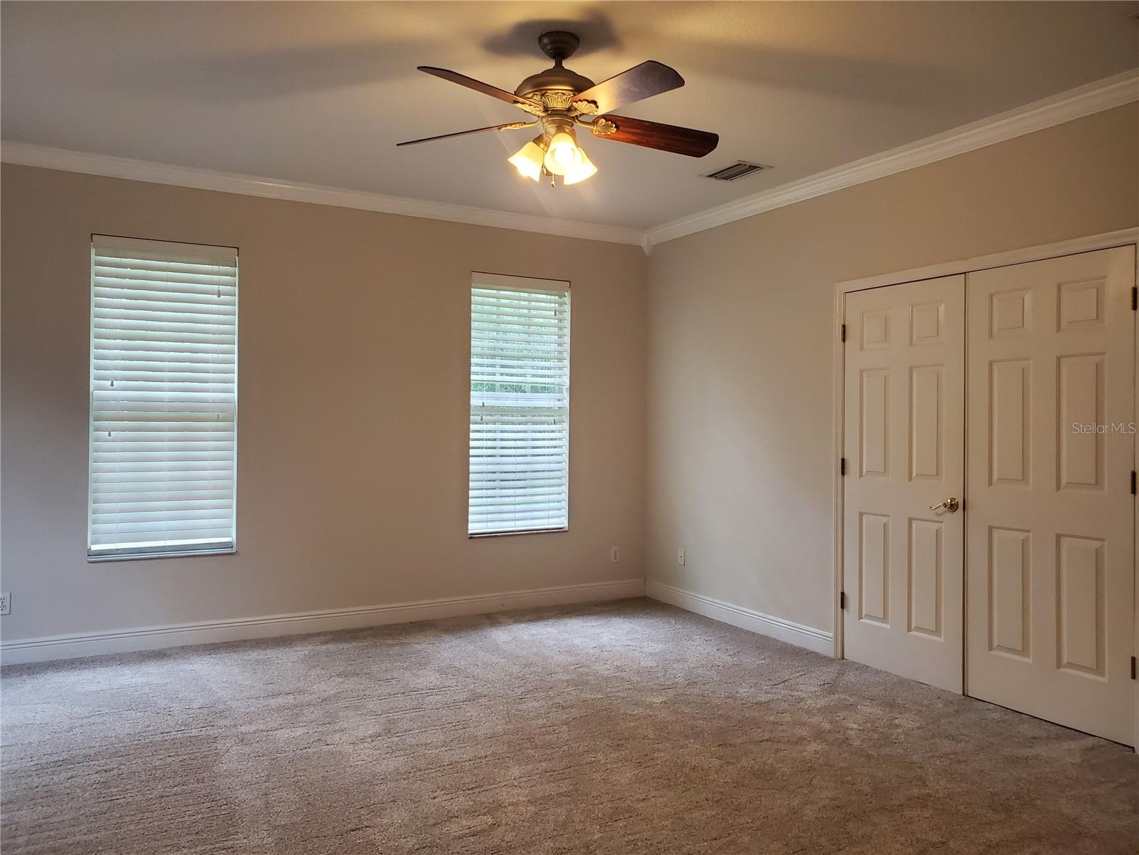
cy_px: 428
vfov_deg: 53.1
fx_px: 856
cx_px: 570
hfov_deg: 67.3
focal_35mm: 26
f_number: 2.4
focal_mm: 4.3
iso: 320
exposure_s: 1/120
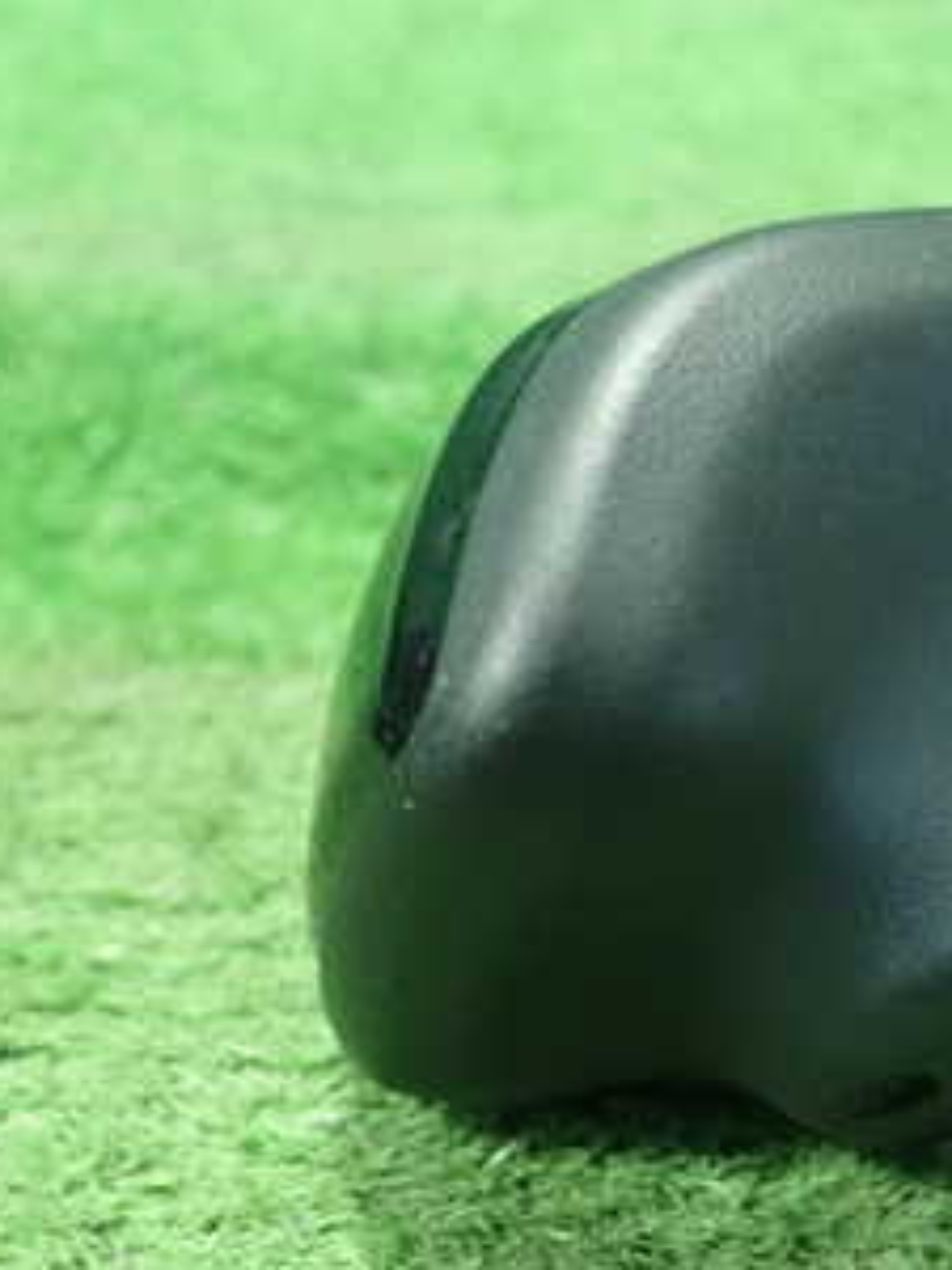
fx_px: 2200
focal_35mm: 60
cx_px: 838
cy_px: 847
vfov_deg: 31.9
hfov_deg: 23.8
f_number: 2.3
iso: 800
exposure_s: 1/100
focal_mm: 5.5
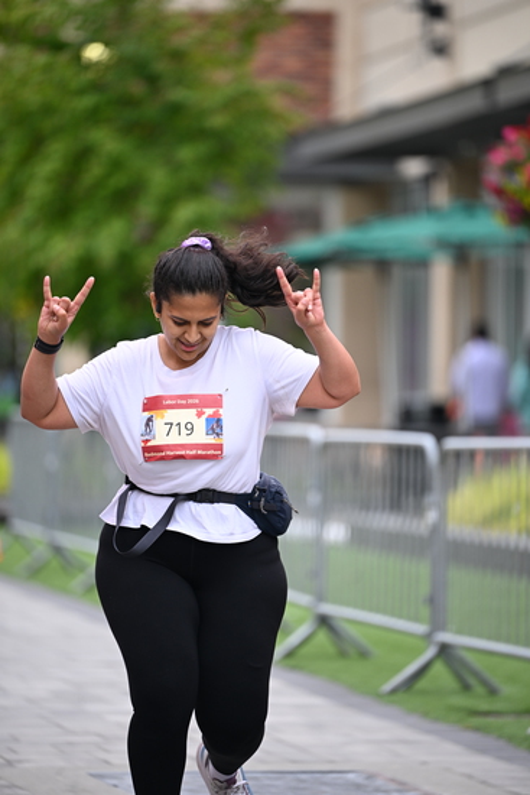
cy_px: 398
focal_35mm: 200
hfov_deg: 6.9
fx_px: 4414
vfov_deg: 10.3
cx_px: 265
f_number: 2.8
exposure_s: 1/1000
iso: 400
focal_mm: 200
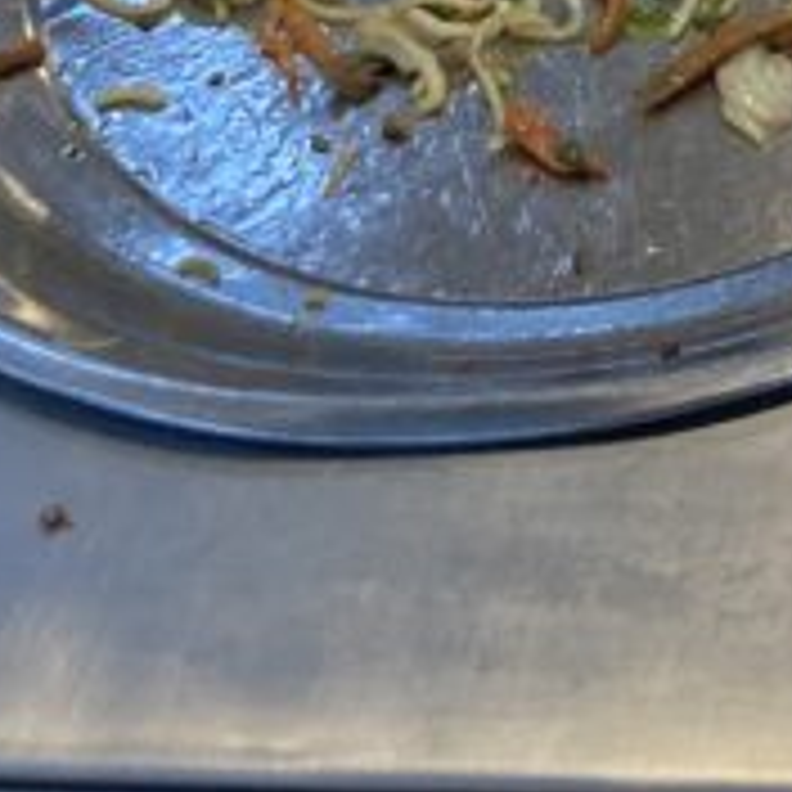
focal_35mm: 144
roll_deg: +0.3
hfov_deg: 11.0
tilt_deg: -30.8
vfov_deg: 10.3
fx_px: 3727
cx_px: 1584
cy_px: -1170
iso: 80
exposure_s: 1/60
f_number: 1.8
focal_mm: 3.99
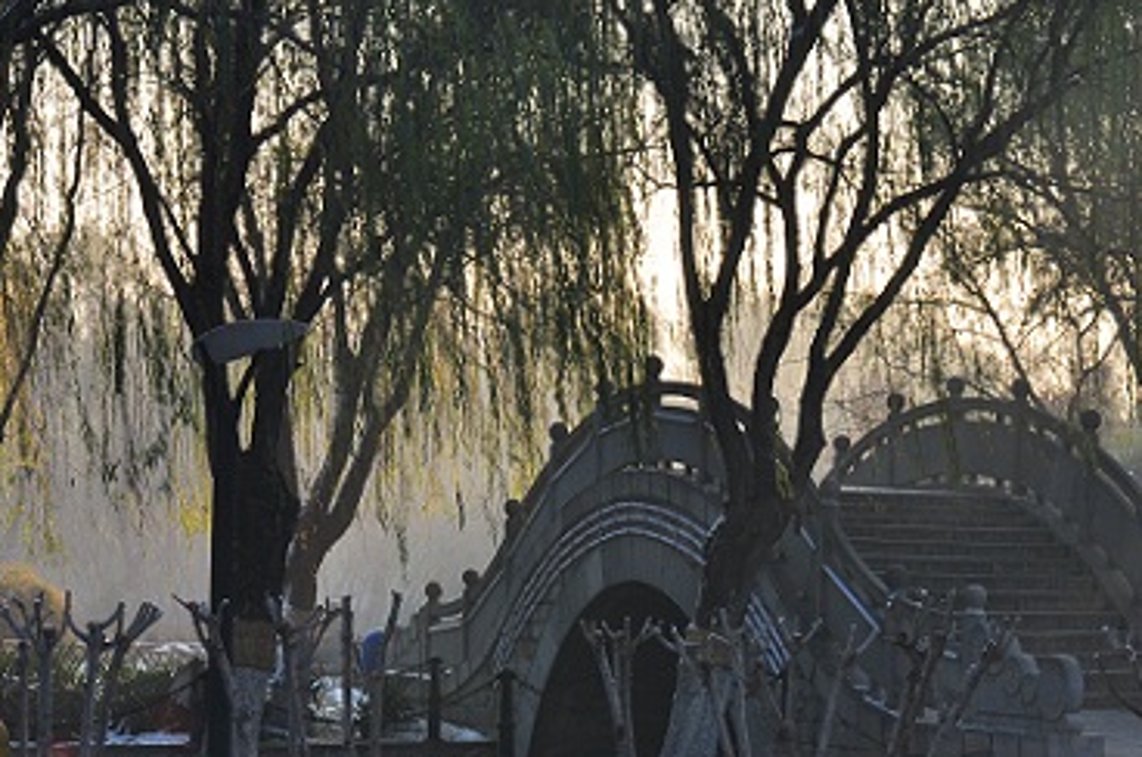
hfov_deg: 20.8
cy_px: 467
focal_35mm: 97
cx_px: 919
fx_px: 3069
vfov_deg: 14.1
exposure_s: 1/125
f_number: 9
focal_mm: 35
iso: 200
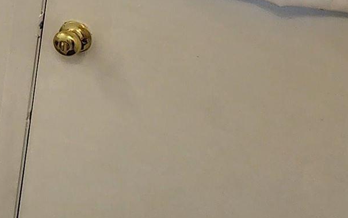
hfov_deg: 20.7
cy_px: -57
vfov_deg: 17.6
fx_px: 664
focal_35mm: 70
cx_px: -273
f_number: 2.2
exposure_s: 1/60
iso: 80
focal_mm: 2.2
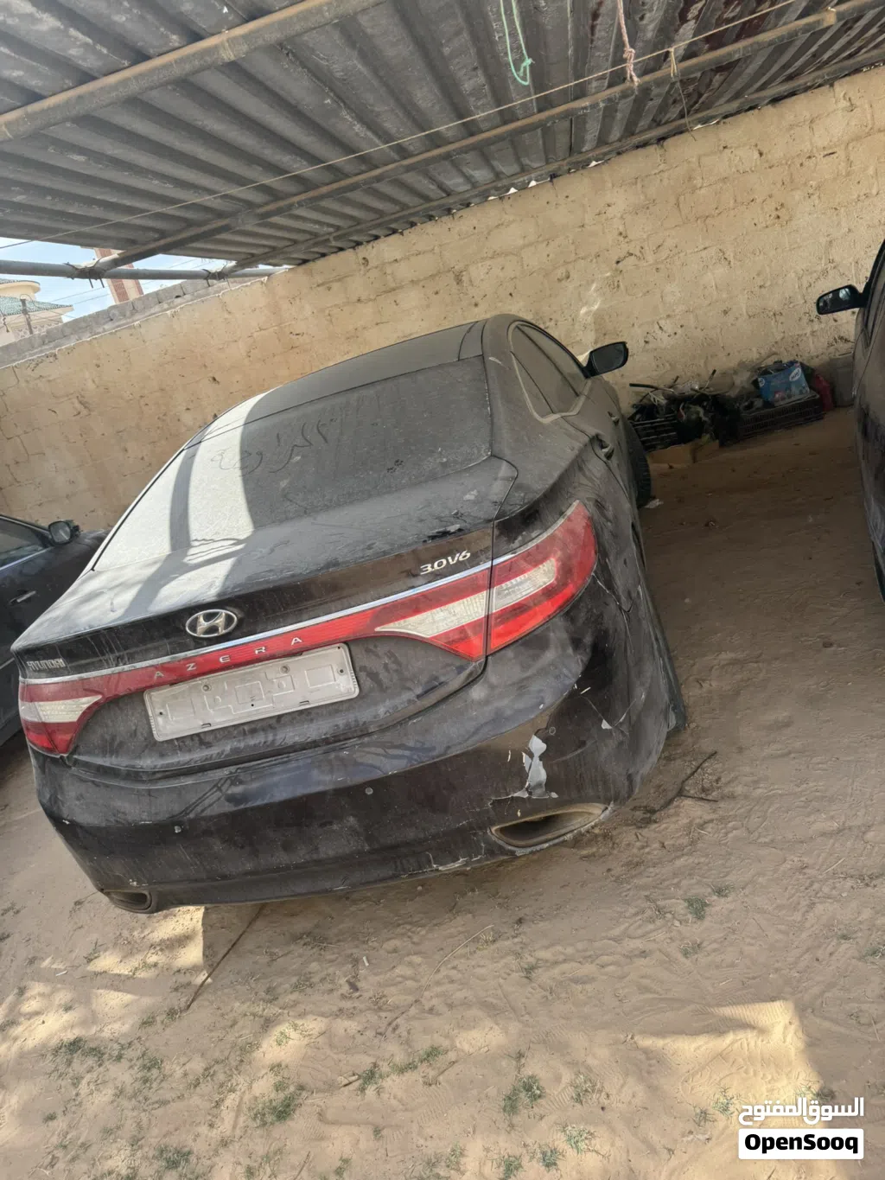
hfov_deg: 56.8
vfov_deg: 71.6
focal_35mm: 24
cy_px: 590
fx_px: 818
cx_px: 442
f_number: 1.78
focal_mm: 6.76
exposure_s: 1/1395
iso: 80
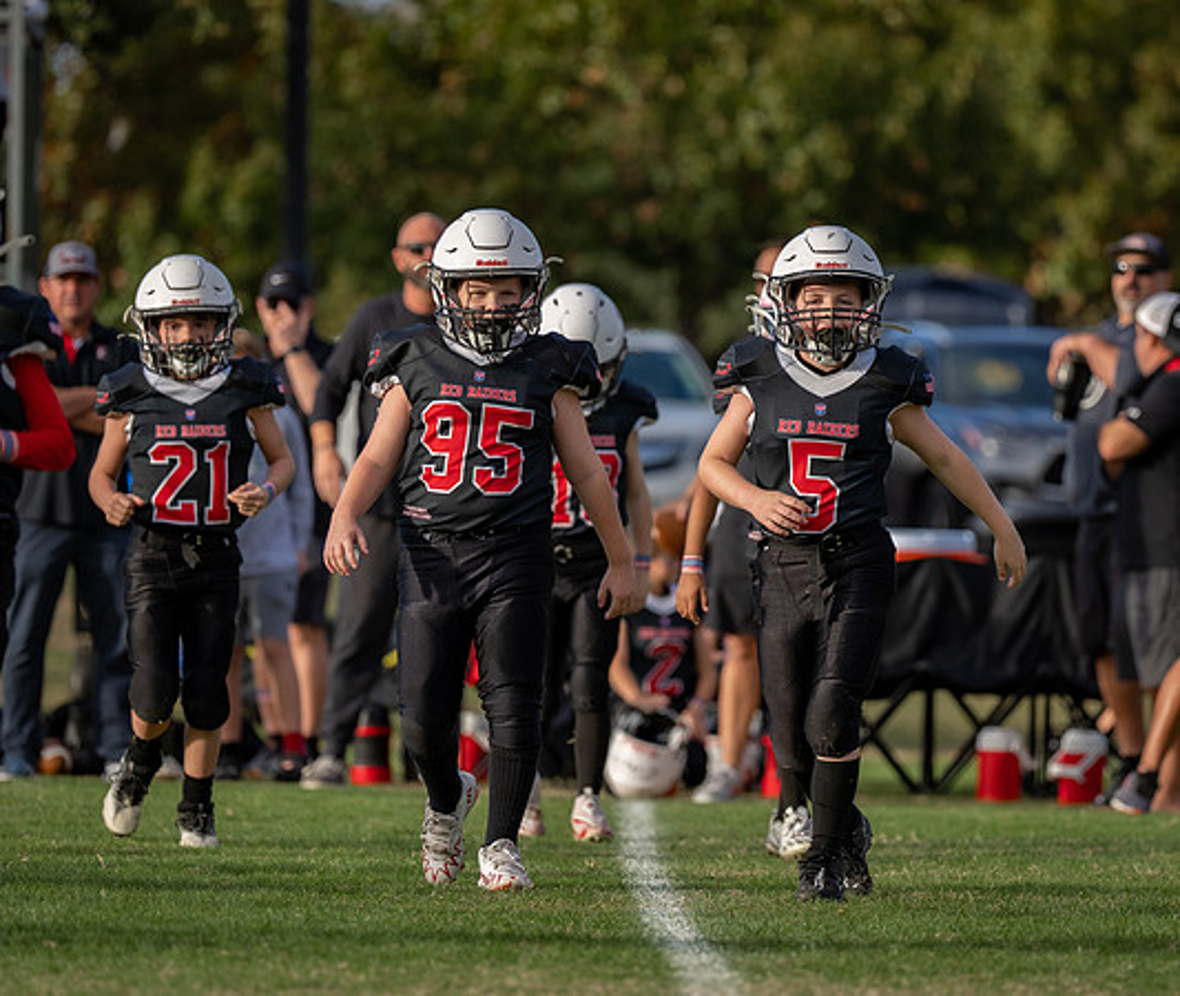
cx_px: 729
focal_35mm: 294
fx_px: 10506
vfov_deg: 5.4
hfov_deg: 6.4
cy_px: 478
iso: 100
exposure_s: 1/1250
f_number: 2.8
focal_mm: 175
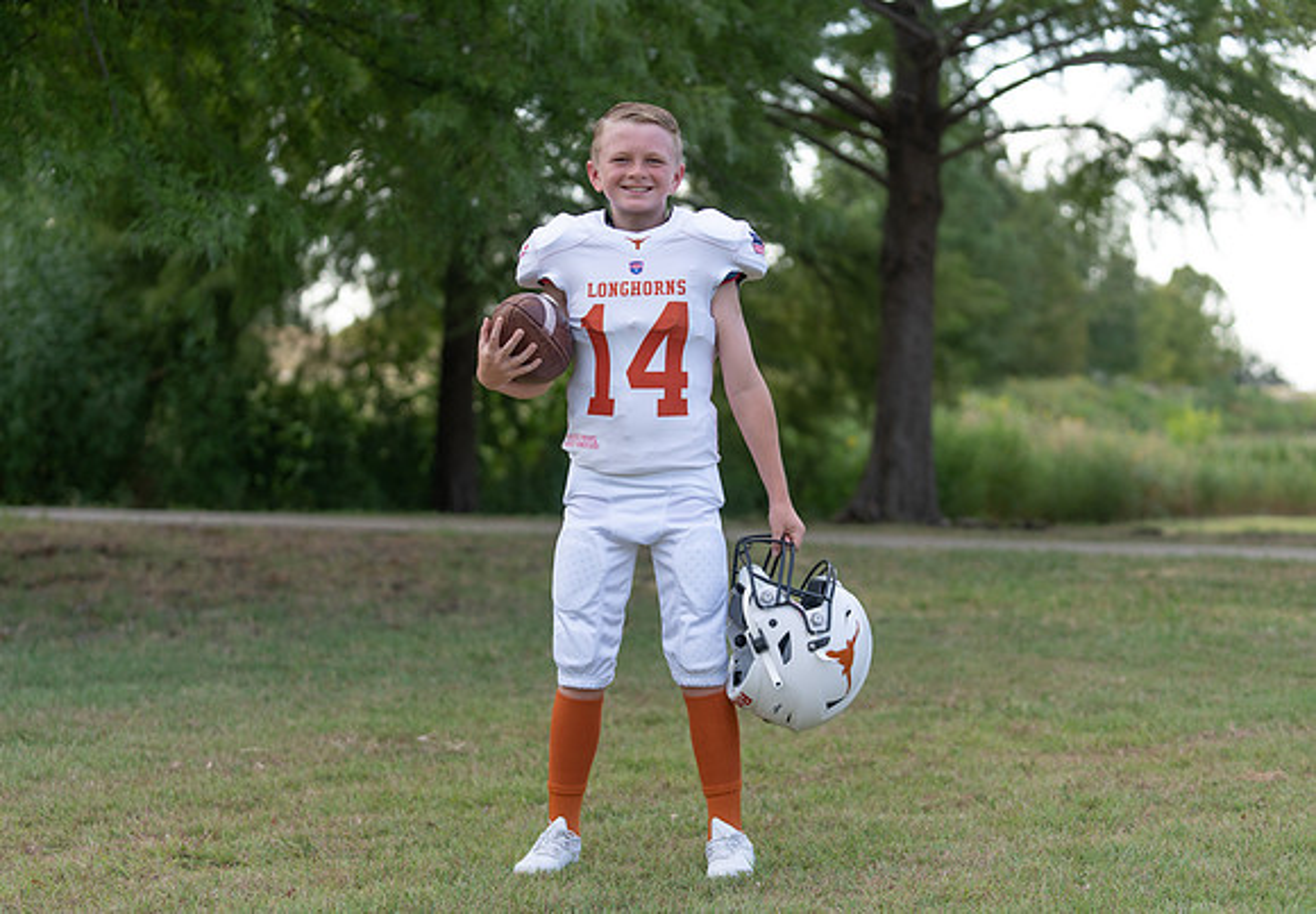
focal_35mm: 76
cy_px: 484
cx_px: 647
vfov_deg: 18.4
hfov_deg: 26.2
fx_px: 2827
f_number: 2.8
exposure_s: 1/400
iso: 100
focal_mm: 70
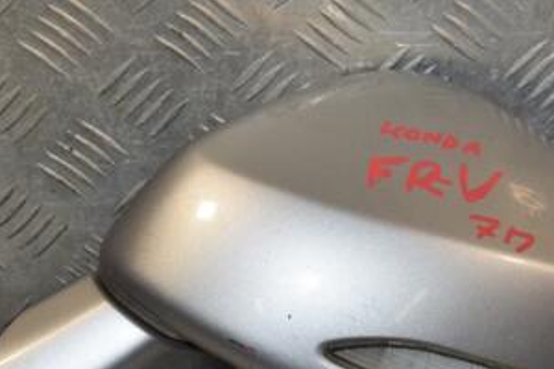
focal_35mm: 135
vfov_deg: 10.1
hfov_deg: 15.2
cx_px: 314
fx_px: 2077
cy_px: 280
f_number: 10
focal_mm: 45
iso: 800
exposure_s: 1/200
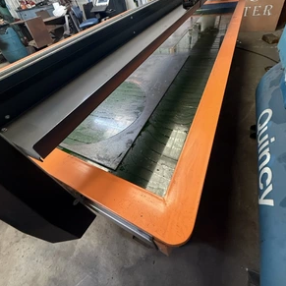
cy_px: 115
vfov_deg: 83.0
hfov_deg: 84.0
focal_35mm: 17
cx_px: 143
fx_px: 159
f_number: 2.2
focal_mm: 2.22
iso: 500
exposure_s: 1/60
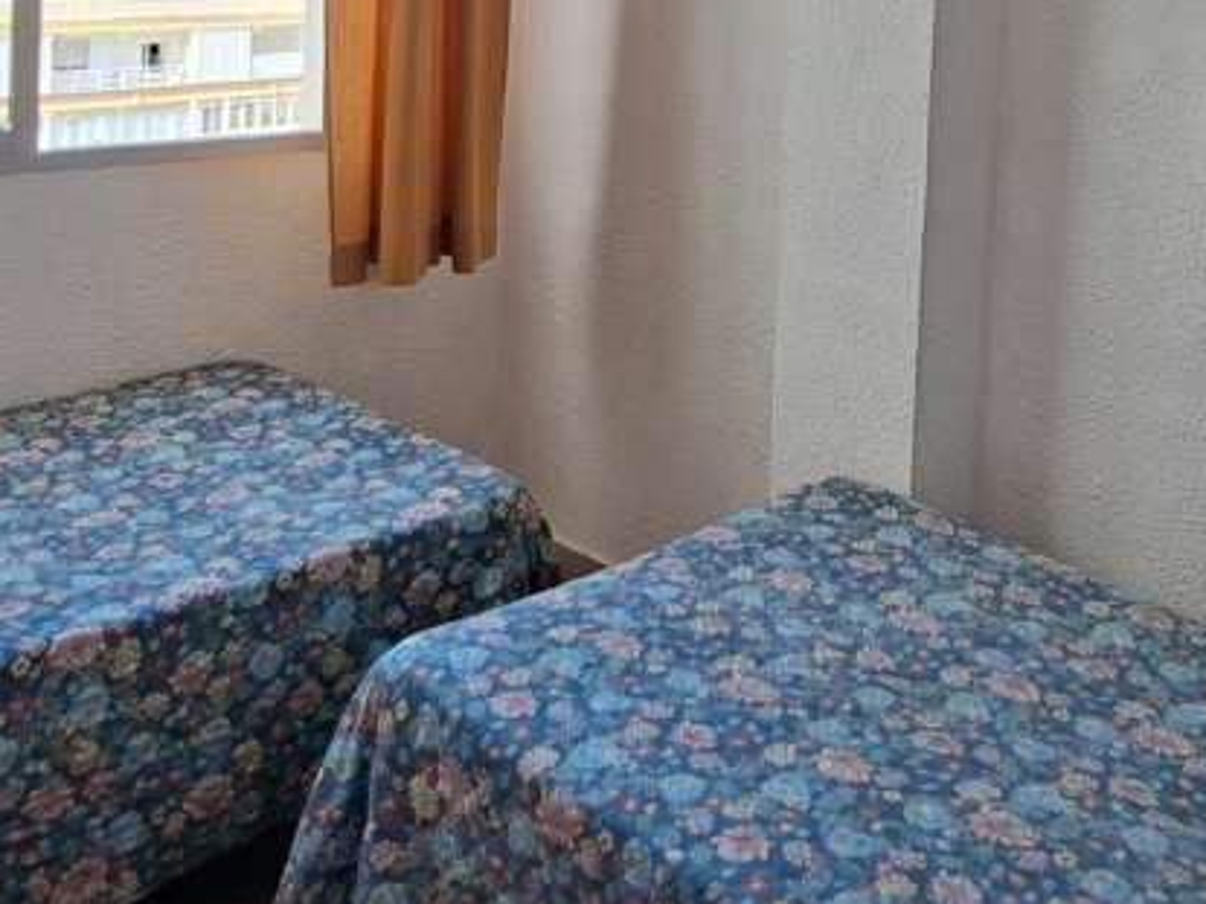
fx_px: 1637
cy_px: -39
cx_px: 689
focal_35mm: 47
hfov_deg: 40.4
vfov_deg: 28.6
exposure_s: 1/120
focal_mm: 1.74
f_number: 2.2
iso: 40
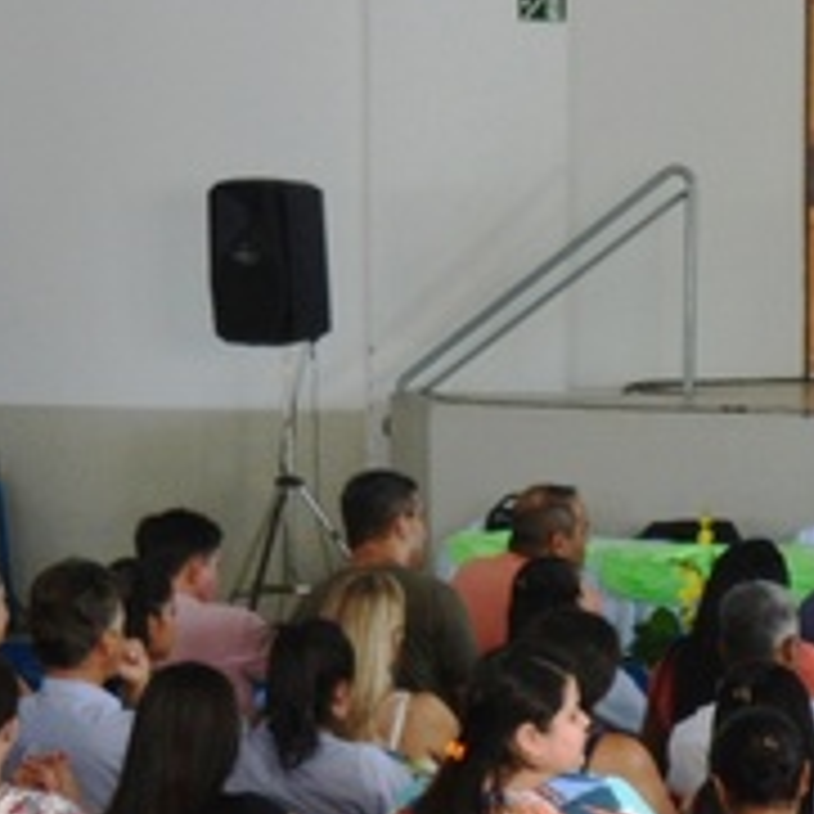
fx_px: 5244
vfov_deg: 8.8
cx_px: 1313
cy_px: 935
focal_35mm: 197
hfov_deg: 8.6
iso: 400
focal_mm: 31
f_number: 4.2
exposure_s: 1/80
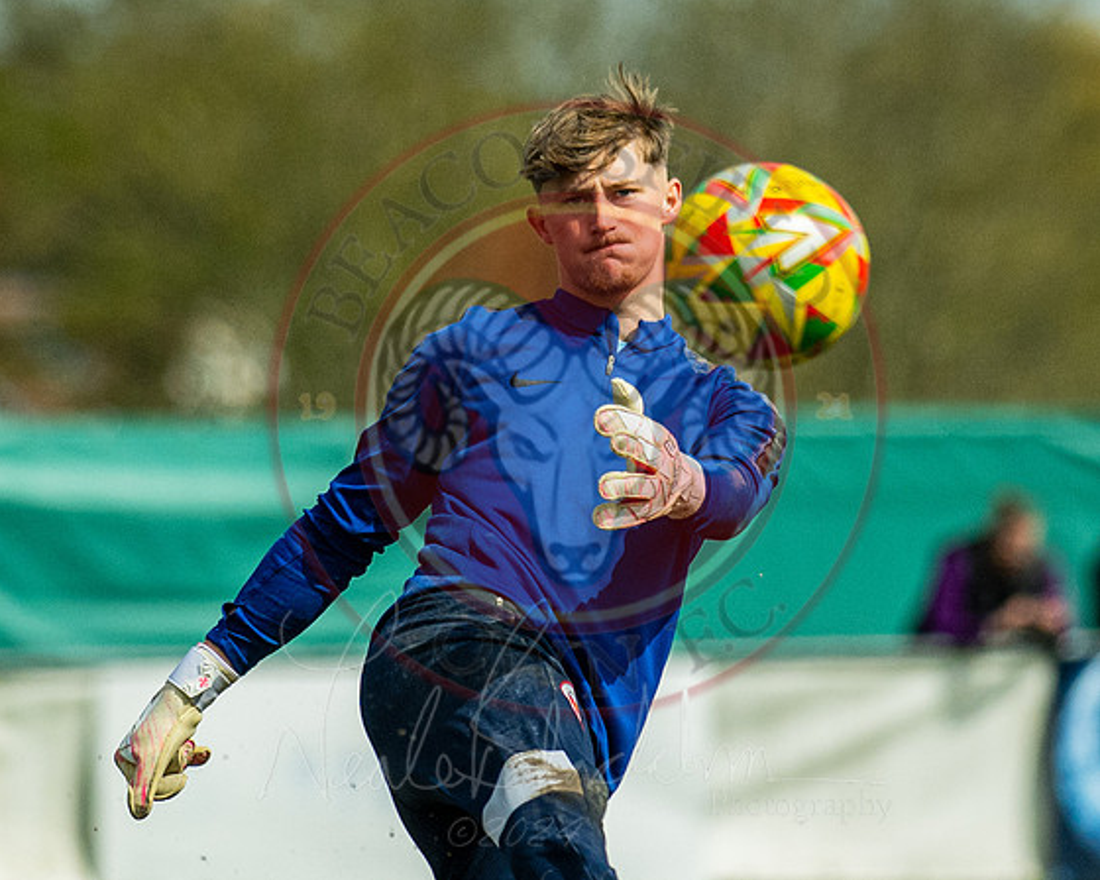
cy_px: 322
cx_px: 508
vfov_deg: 3.0
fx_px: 16896
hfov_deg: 3.7
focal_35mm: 519
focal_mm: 135
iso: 400
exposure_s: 1/32000
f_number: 1.8
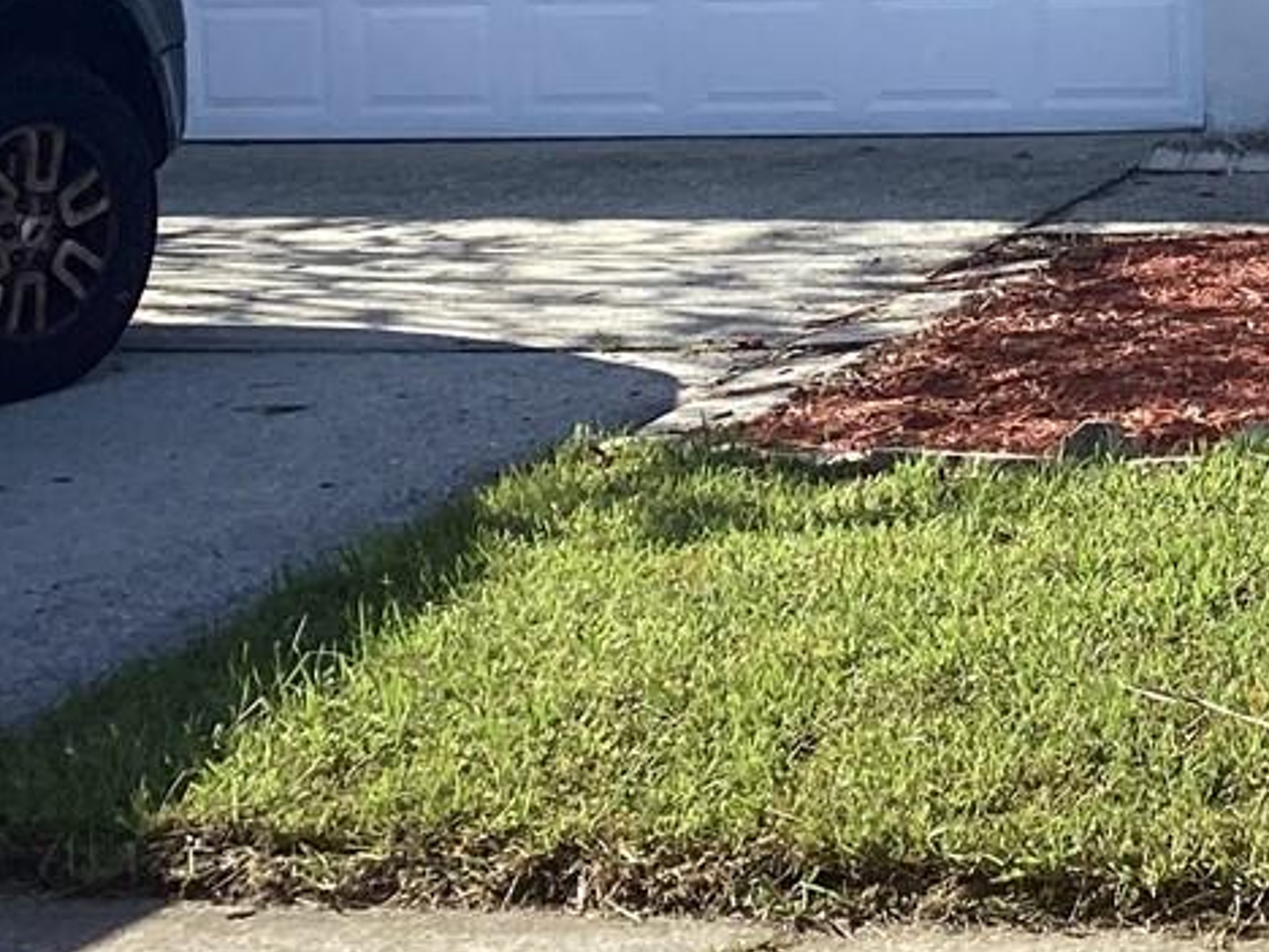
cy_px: -339
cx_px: 1727
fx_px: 3886
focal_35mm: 106
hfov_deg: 17.2
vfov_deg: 13.4
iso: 25
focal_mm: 3.3
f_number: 2.4
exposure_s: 1/696
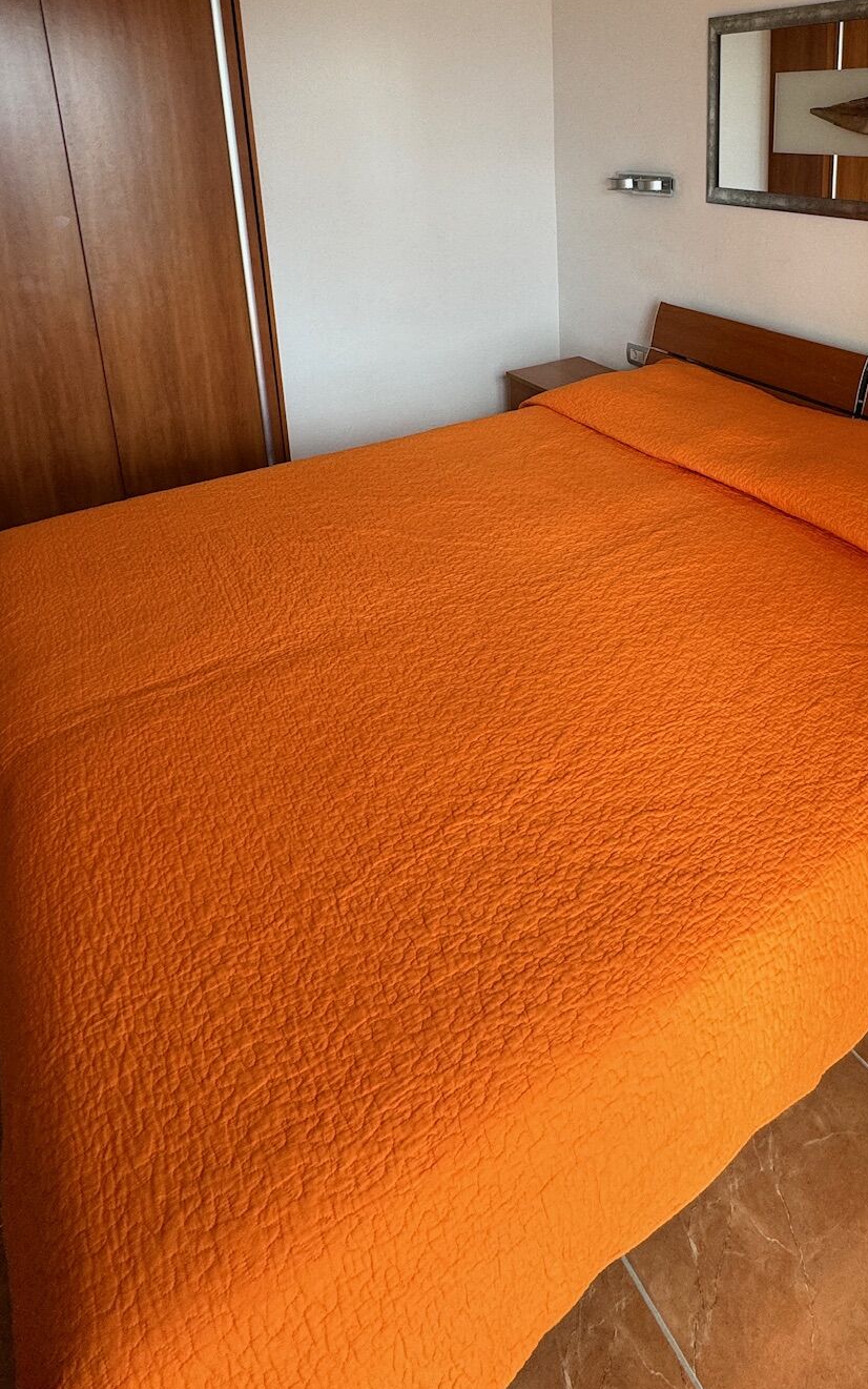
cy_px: 350
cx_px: 605
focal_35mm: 23
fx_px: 870
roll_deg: +0.7
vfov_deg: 71.9
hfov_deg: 51.6
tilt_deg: -15.2
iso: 100
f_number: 2.2
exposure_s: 1/99
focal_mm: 2.22
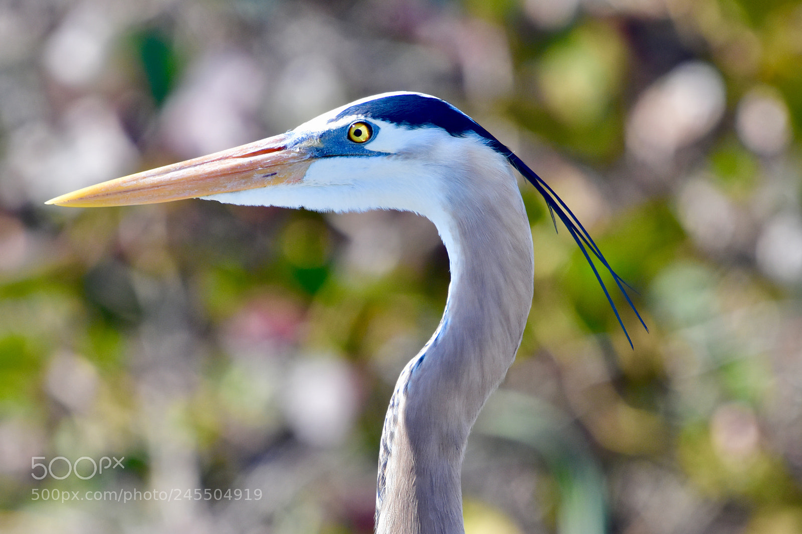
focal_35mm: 900
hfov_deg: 2.3
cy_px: 267
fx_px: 20045
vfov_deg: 1.5
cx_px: 401
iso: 900
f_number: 8
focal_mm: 600
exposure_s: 1/1000
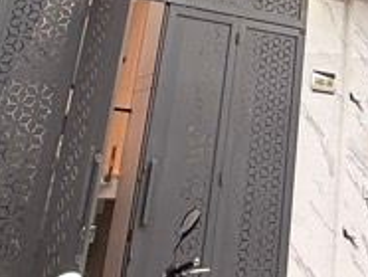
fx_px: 820
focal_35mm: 77
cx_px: 376
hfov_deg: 24.1
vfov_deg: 16.3
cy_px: -214
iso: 64
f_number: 2.2
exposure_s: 1/119
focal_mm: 2.22
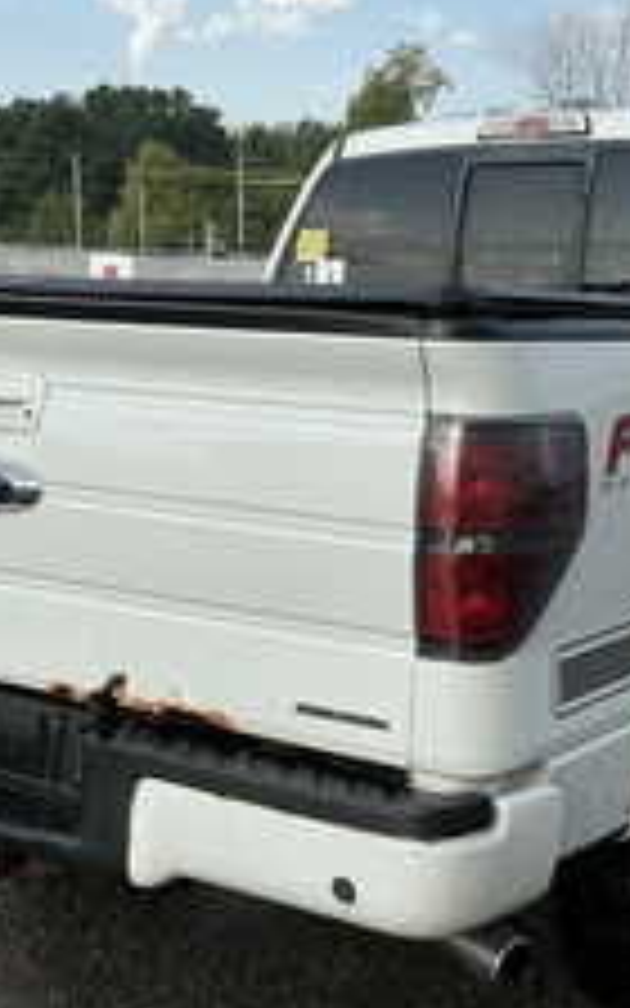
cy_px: 508
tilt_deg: -7.8
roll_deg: -2.2
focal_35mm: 53
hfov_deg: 24.4
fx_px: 1456
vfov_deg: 38.2
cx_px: 369
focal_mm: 3
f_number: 1.8
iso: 25
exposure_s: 1/912
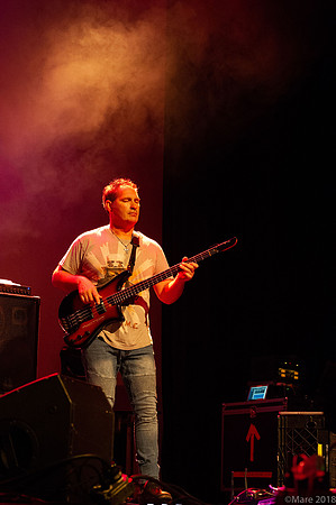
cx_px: 168
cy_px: 252
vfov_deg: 22.6
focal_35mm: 90
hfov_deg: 15.2
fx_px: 1263
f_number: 6.3
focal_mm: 90
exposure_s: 1/50
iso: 8000
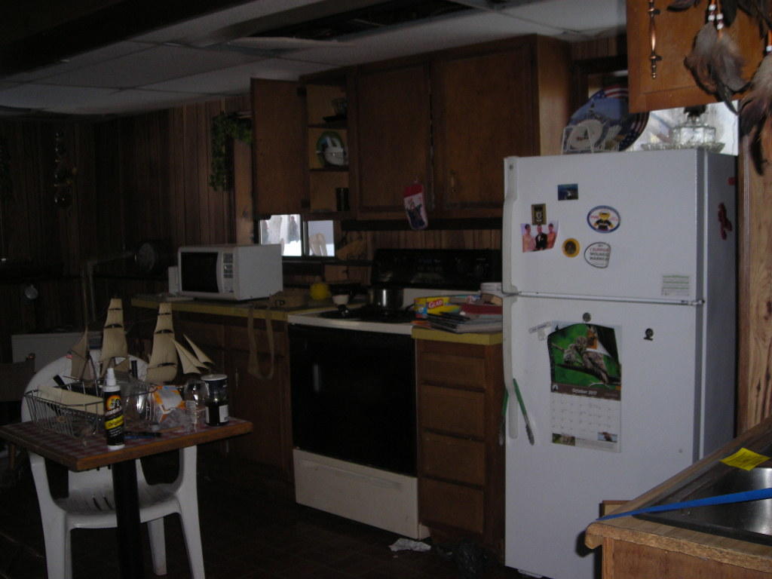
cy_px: 290
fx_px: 847
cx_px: 386
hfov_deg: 49.0
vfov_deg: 37.7
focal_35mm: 38
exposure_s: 1/60
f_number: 3.2
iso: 192
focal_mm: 6.3
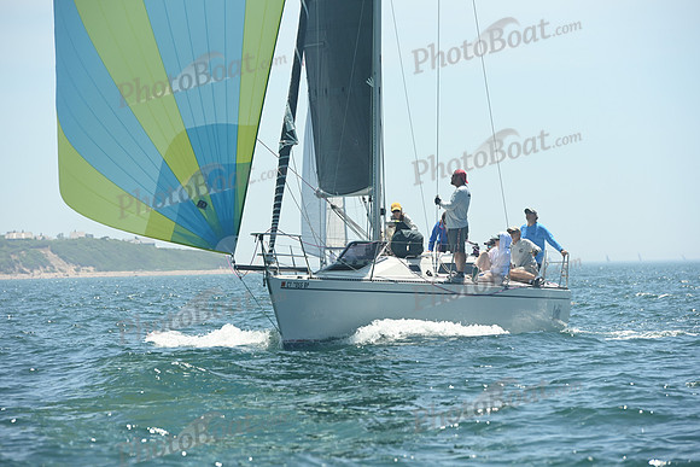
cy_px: 234
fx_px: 3890
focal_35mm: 200
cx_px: 350
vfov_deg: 6.9
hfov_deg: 10.3
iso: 320
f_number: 7.1
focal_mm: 200
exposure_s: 1/1000
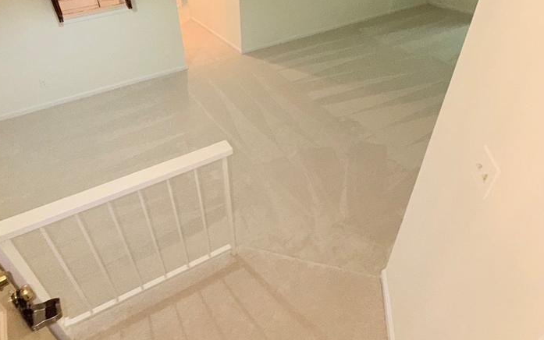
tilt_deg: -34.4
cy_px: 131
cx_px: 230
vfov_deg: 52.5
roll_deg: +3.4
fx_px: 341
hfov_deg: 76.6
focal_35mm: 23
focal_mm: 2.22
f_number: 2.2
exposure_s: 1/60
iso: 100
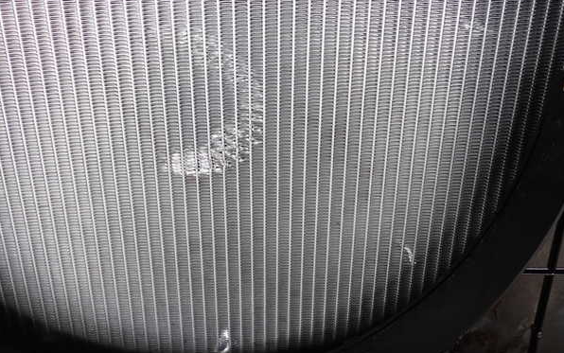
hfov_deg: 59.6
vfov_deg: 39.5
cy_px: 169
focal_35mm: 32
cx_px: 282
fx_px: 492
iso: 100
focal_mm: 5.4
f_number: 2.3
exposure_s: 1/100
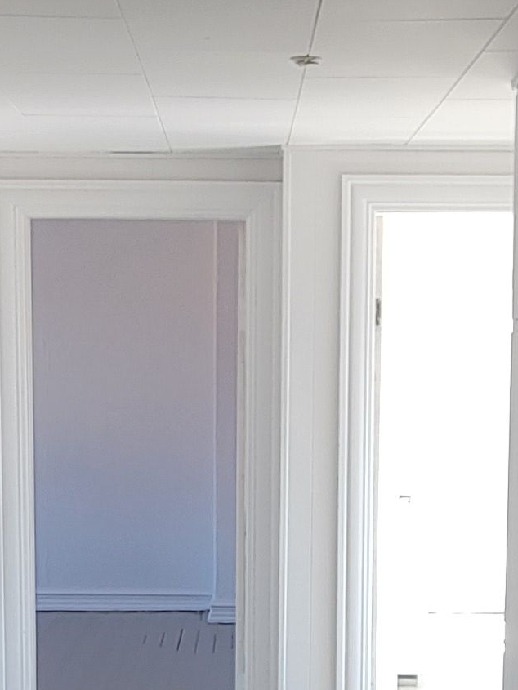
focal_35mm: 62
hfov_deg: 23.7
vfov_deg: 30.8
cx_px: 244
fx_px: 1237
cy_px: 501
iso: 64
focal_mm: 2.2
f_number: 2.2
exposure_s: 1/60
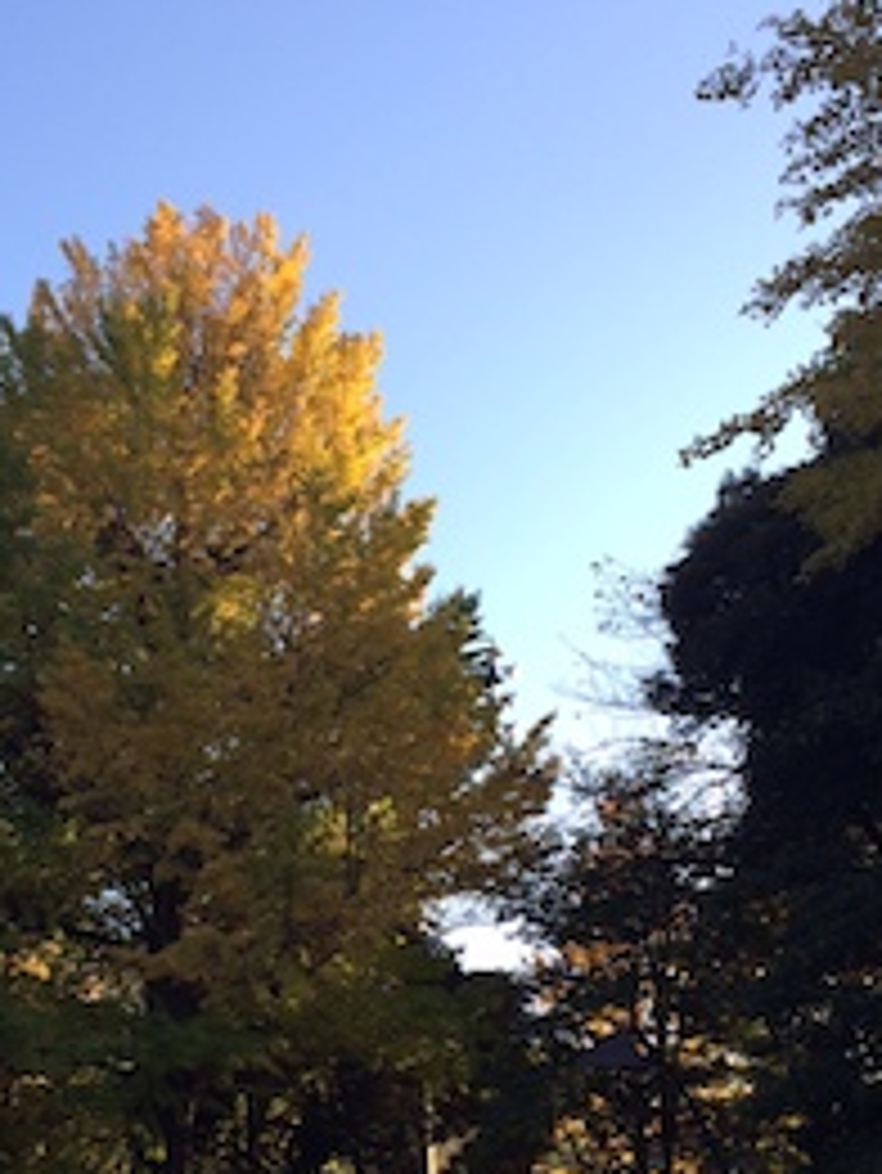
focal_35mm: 46
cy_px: 729
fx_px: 1561
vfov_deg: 41.0
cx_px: 274
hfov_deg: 31.2
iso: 32
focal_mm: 4.12
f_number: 2.2
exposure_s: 1/604
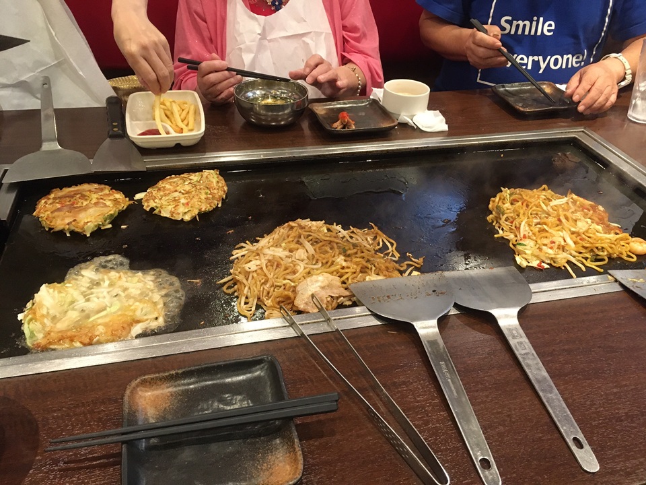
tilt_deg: -37.1
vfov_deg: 48.2
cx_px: 323
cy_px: 242
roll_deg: -3.5
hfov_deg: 61.7
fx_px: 541
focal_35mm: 29
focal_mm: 4.15
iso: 200
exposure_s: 1/30
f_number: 2.2
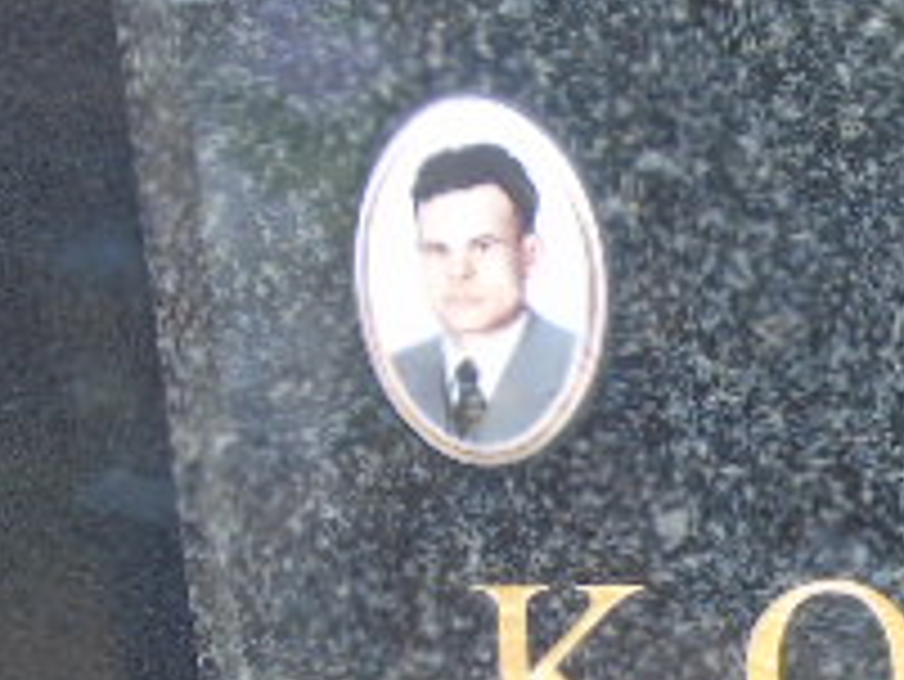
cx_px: 1219
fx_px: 10295
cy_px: 923
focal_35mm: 394
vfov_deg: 3.8
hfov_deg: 5.0
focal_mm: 22
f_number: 4.6
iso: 80
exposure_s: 1/30
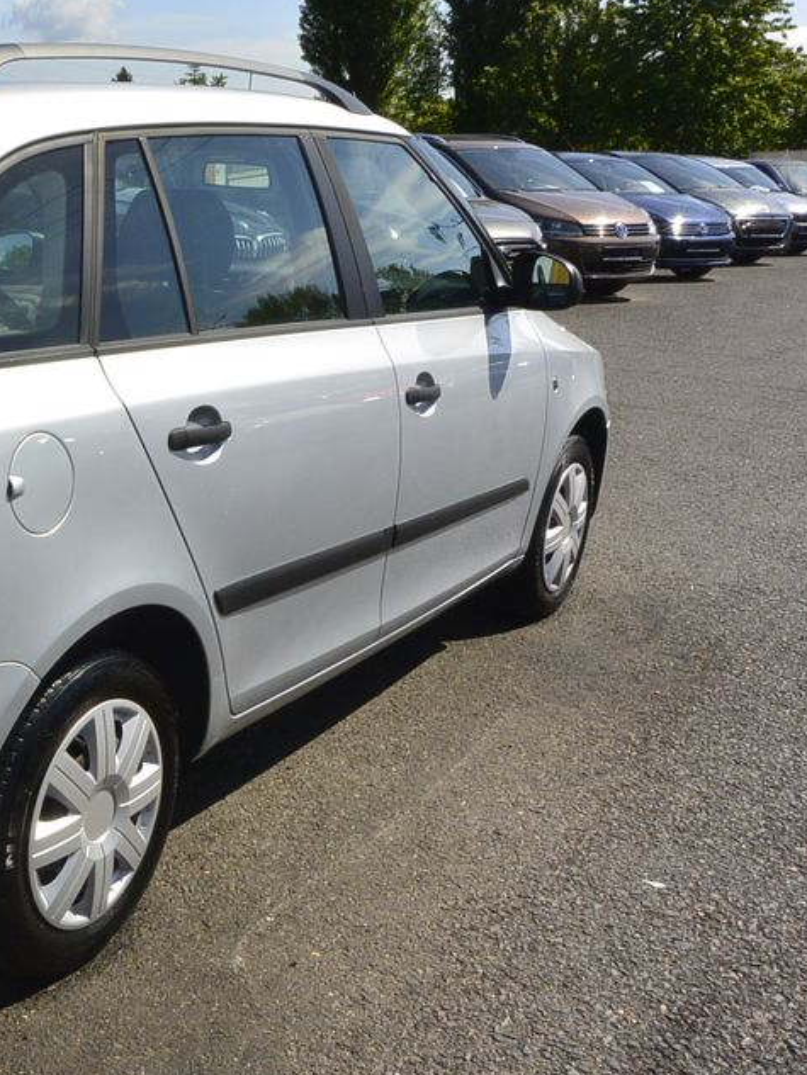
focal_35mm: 42
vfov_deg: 44.8
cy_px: 548
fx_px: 1305
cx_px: -44
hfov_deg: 31.2
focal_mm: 10
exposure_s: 1/250
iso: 160
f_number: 11
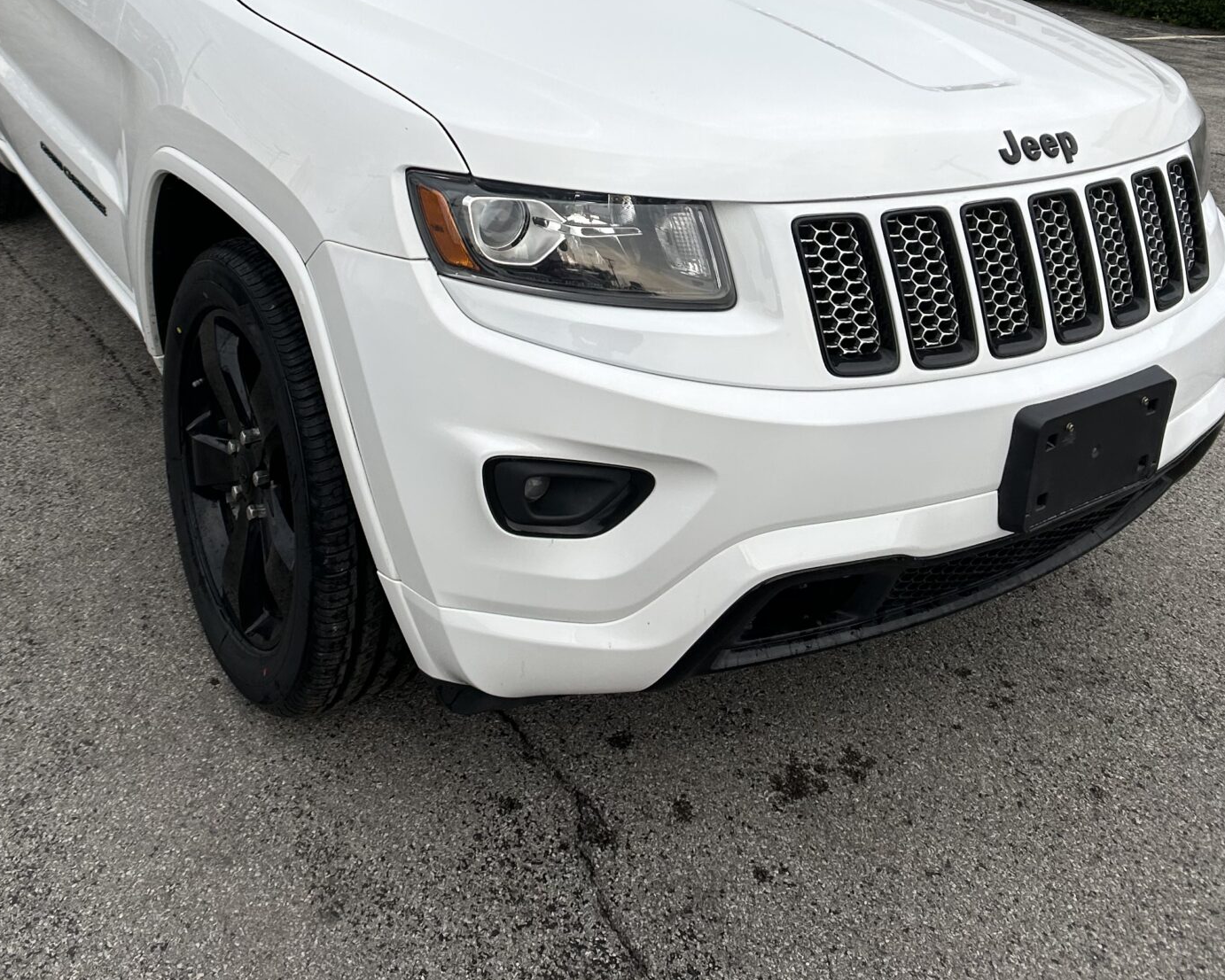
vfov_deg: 30.9
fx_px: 1704
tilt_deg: -8.5
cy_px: 134
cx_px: 515
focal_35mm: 47
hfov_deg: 39.4
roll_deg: -3.8
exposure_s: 1/1147
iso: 50
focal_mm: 5.7
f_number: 1.5
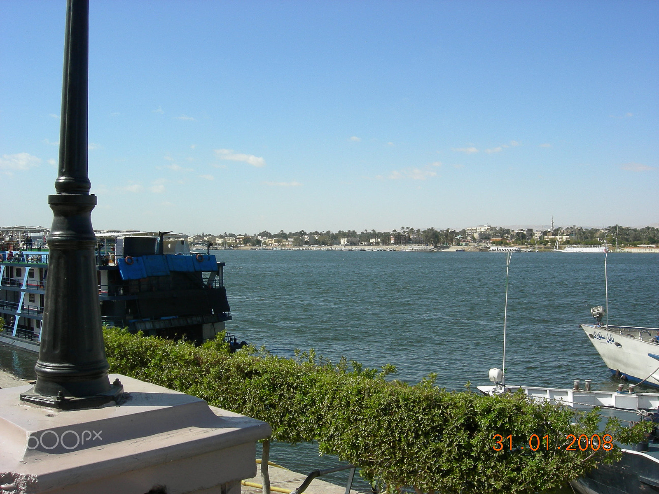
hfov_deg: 51.4
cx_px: 330
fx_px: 685
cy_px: 247
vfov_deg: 39.7
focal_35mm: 36
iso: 64
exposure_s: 1/235
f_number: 6.8
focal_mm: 7.5
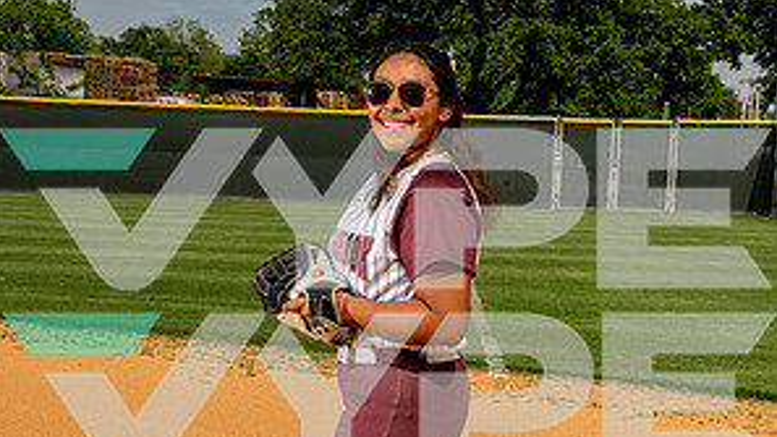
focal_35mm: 84
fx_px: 1730
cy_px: 395
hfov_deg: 25.3
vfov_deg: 14.2
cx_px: 390
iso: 100
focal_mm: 53
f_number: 16
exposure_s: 1/250
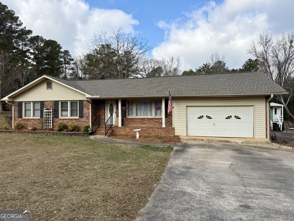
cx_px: 147
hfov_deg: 71.6
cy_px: 110
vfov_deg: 56.8
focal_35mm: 24
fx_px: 204
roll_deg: +0.5
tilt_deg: +0.7
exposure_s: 1/2232
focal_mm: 6.76
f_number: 1.78
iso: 80
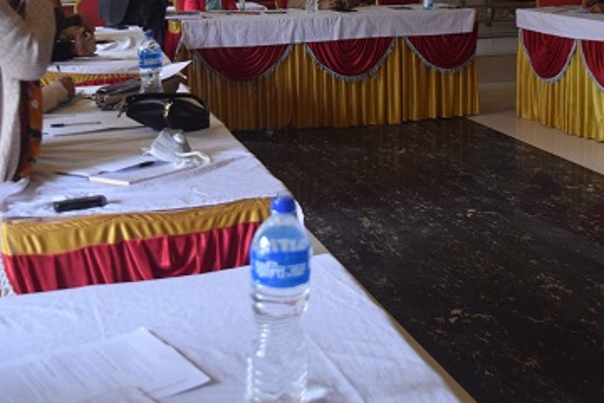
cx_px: 374
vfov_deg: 20.9
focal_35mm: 64
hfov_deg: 31.3
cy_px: 51
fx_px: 1074
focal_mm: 24
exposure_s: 1/60
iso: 1100
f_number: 4
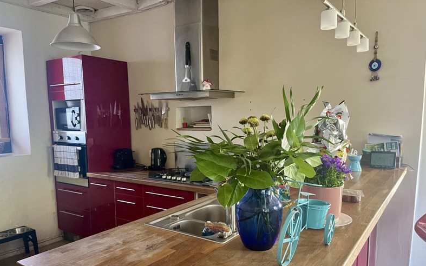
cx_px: 214
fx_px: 325
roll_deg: +1.1
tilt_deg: -7.6
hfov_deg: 66.5
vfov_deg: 44.3
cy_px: 161
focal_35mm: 28
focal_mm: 5.1
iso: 400
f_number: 1.6
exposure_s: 1/60
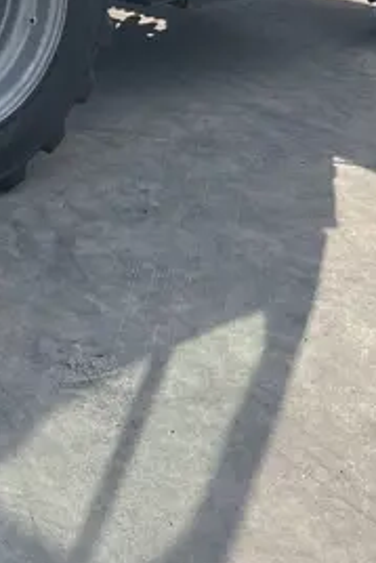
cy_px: -121
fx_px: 1158
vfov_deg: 24.6
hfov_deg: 18.1
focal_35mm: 74
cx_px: 32
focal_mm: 5.1
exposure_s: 1/4016
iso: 50
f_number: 1.6
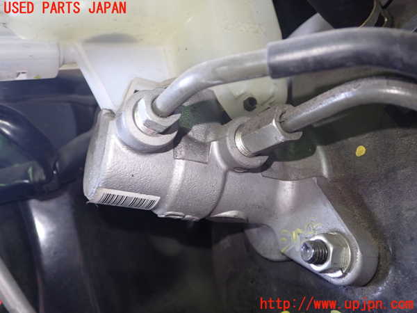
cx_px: 208
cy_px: 156
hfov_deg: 56.8
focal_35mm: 32
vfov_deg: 44.2
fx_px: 385
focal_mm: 5.79
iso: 250
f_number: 2.4
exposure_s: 1/30
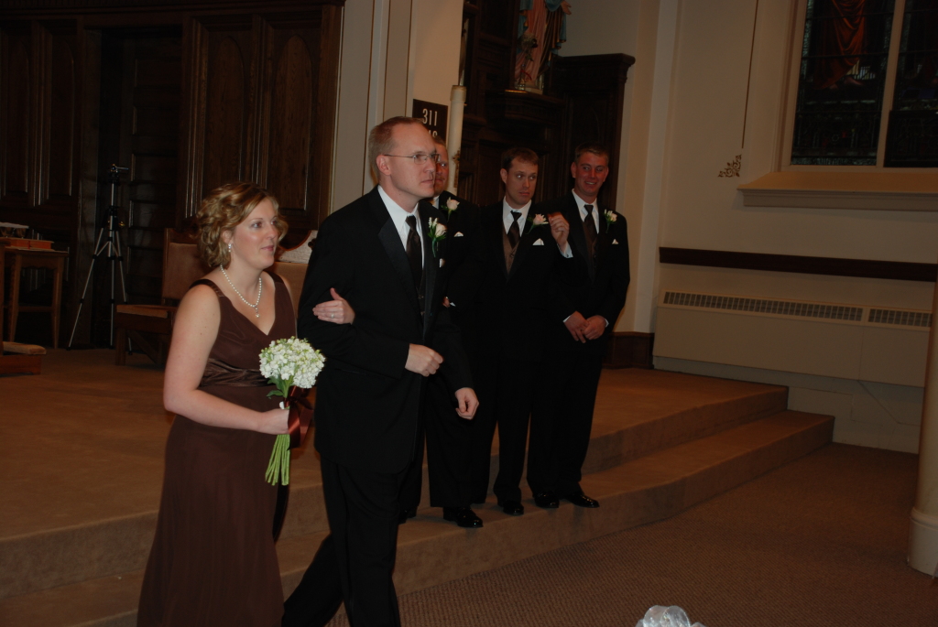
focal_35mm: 48
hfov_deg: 41.1
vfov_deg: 28.1
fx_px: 1252
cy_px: 314
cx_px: 469
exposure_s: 1/60
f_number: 4.2
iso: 200
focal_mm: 32
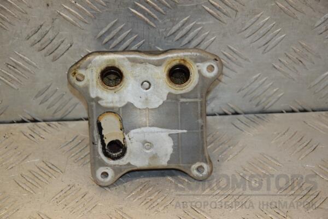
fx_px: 1162
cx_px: 164
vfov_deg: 10.8
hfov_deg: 16.1
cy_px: 110
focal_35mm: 128
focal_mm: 85
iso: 800
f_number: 6.3
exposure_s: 1/200
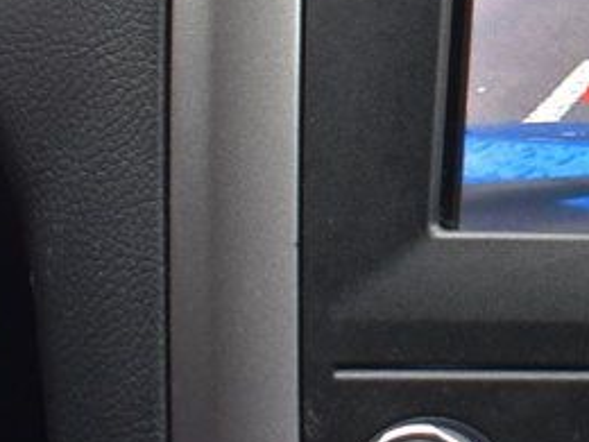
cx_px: 917
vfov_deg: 10.4
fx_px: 2414
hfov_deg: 13.1
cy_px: -23
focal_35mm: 142
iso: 400
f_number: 7.1
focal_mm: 25
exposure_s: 1/40
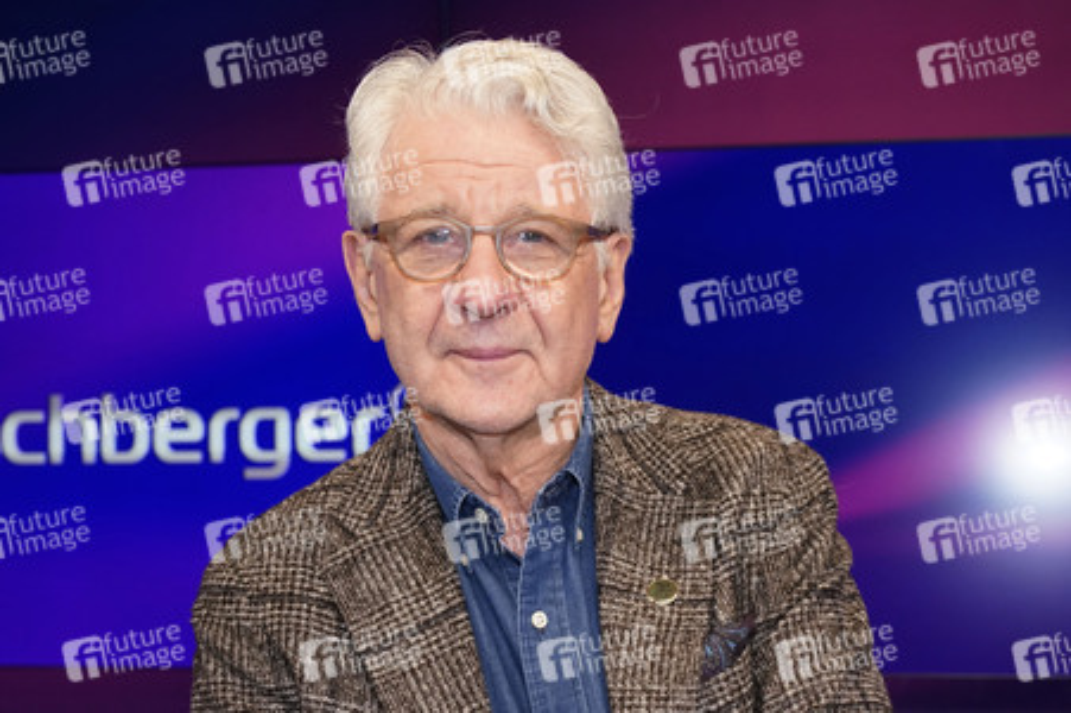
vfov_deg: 31.8
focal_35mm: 42
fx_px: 1249
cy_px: 356
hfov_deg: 46.4
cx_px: 536
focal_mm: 42
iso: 2000
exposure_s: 1/125
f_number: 5
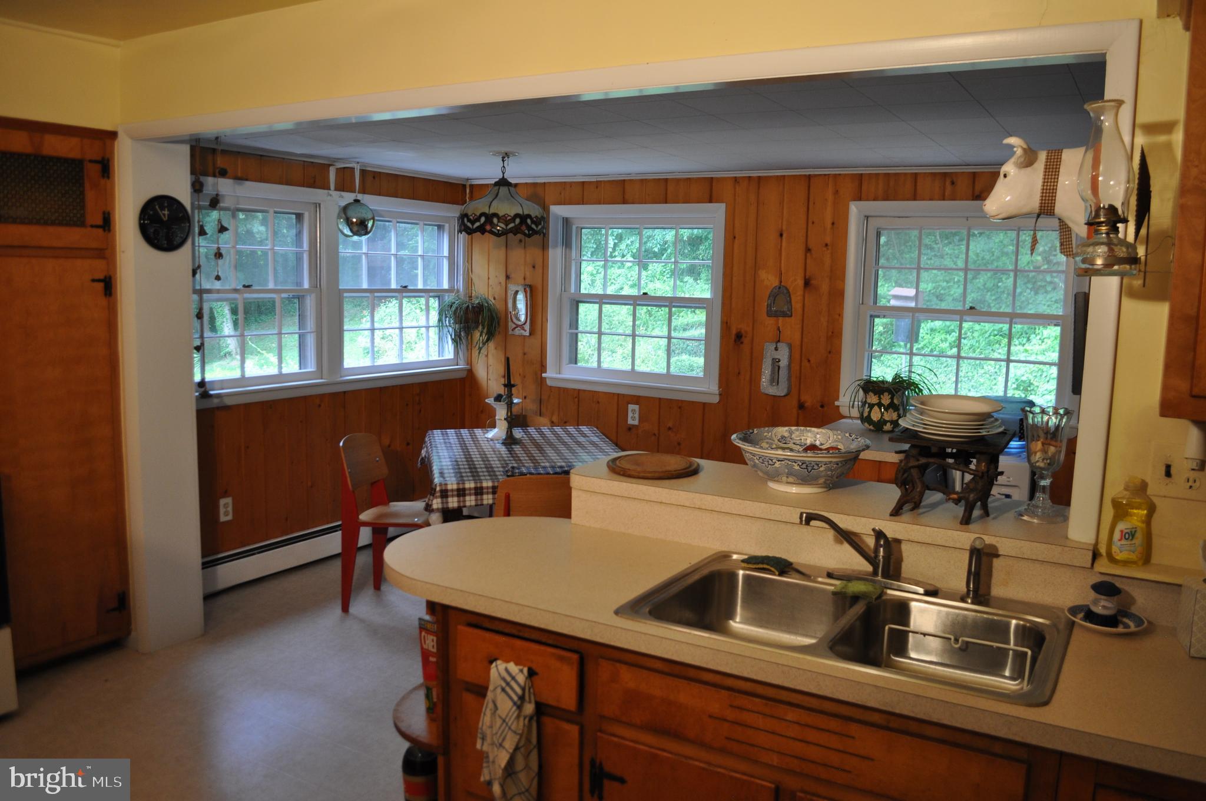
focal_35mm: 27
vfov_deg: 47.8
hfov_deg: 67.4
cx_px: 603
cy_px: 400
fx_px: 903
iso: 450
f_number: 4
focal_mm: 18
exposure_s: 1/60
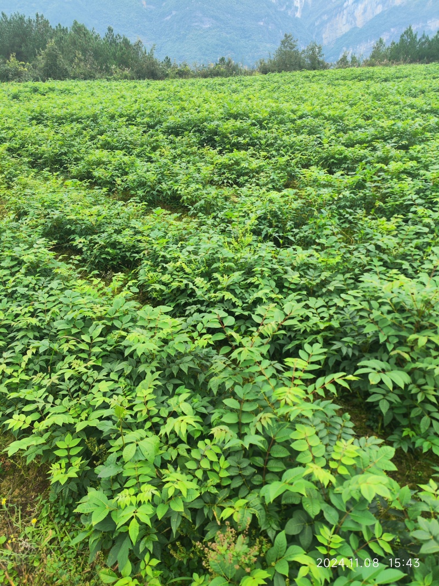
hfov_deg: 56.8
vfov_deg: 71.6
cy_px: 293
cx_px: 220
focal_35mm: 24
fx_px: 406
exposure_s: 1/120
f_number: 1.9
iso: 50
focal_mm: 6.92
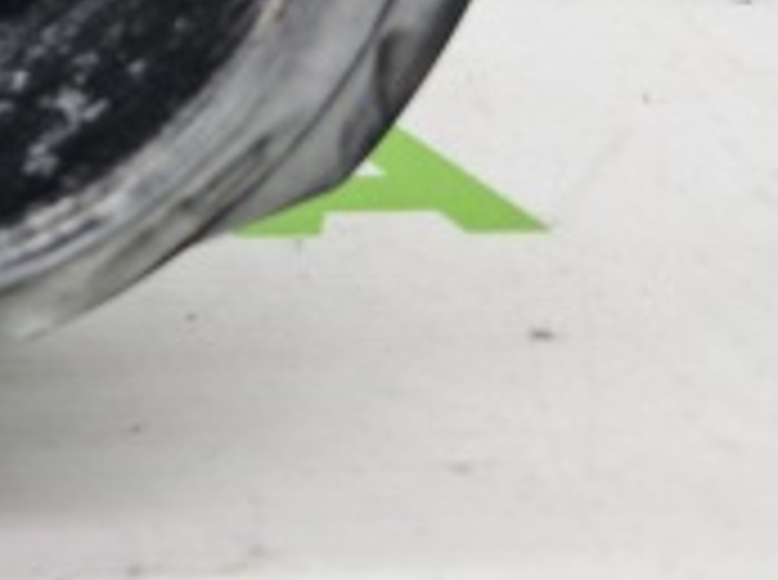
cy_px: -339
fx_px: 2243
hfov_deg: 17.9
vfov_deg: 13.7
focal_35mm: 100
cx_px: -328
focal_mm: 4
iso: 50
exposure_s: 1/50
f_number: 1.8
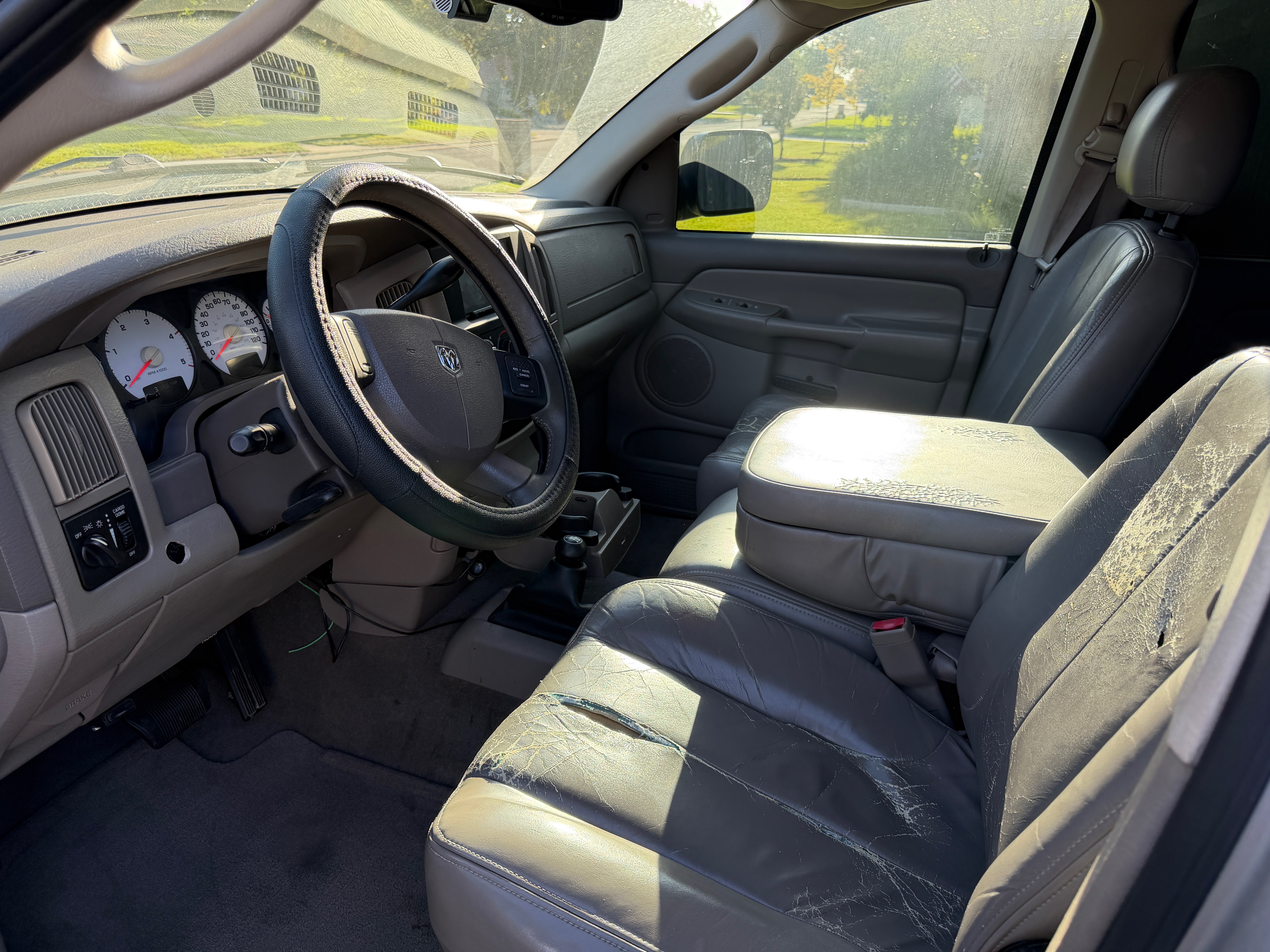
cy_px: 476
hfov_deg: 71.6
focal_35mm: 24
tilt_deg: -21.5
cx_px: 635
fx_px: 881
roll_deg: -0.2
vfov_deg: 56.8
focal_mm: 6.76
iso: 100
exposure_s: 1/407
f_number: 1.78
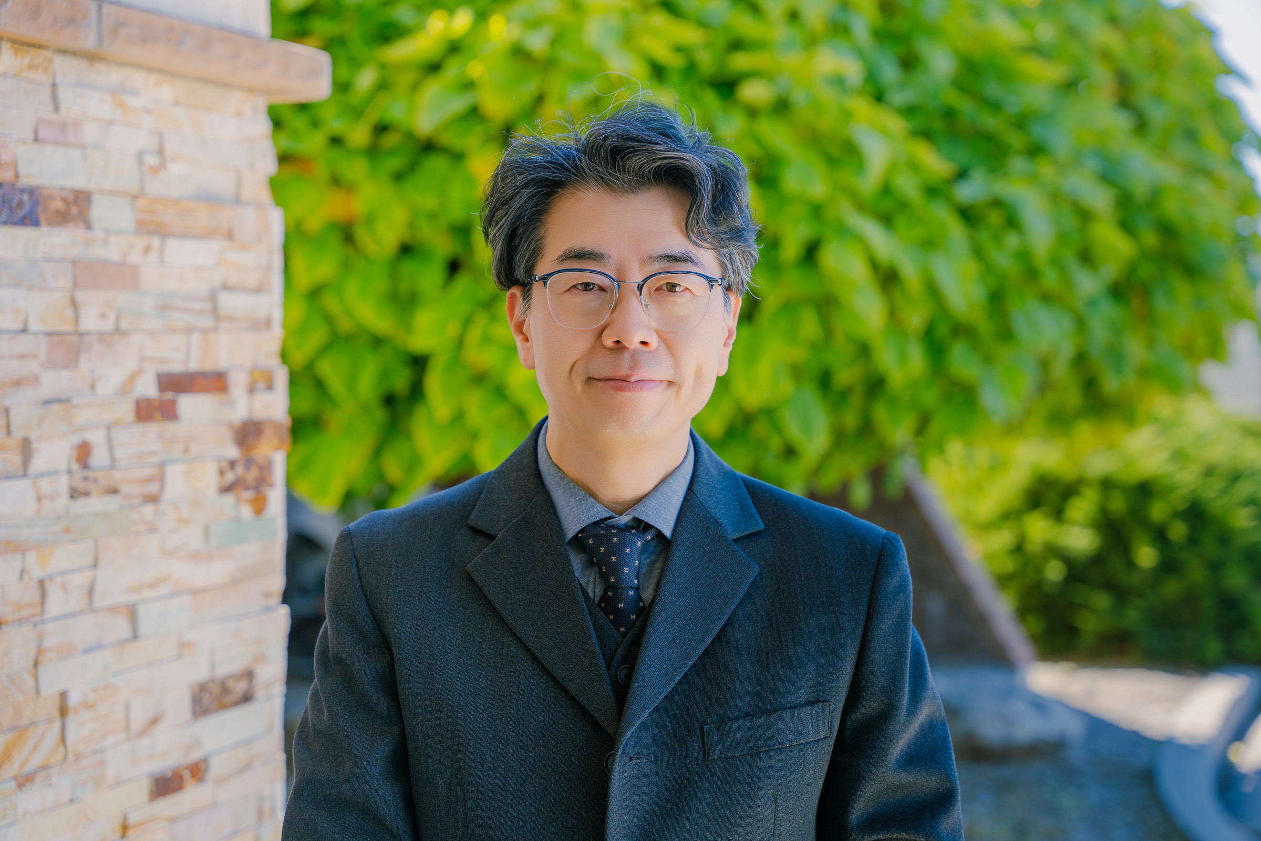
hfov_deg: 28.8
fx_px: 2452
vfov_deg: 19.5
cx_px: 630
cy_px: 420
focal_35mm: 70
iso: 160
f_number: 3.5
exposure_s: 1/400
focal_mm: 70
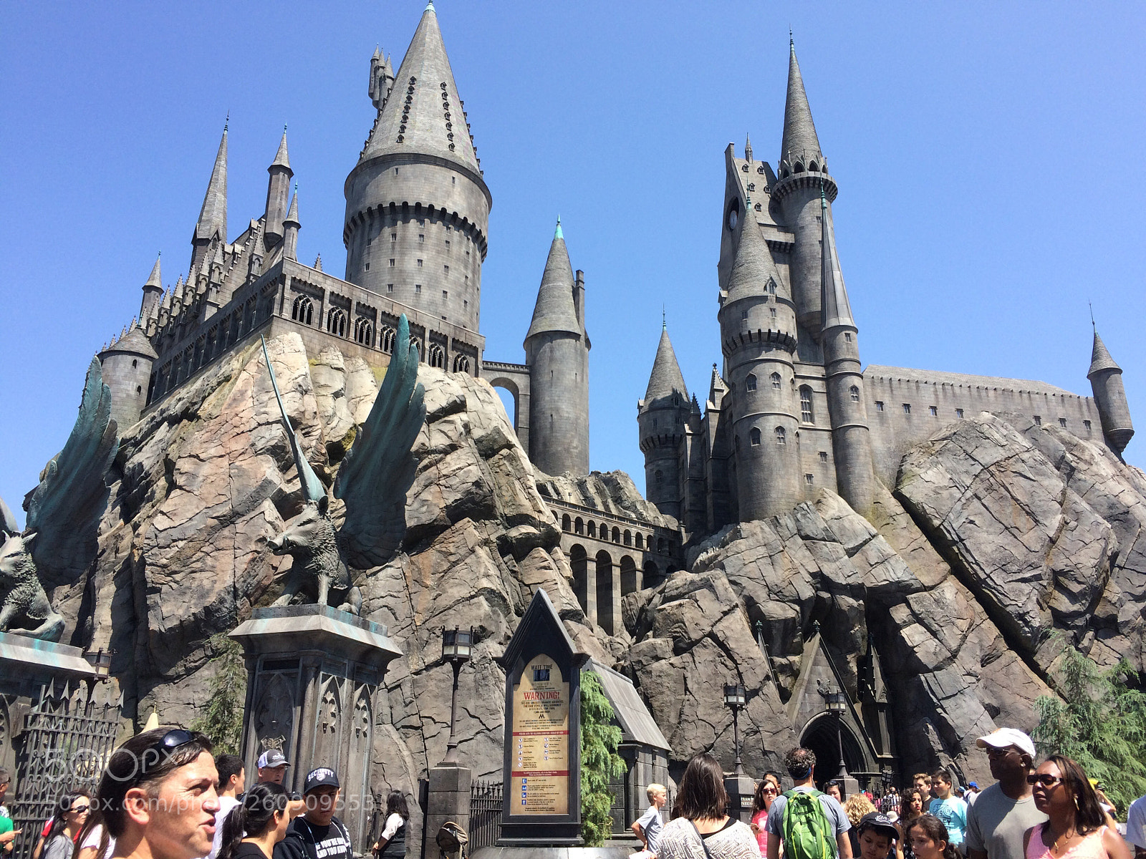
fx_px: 960
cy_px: 430
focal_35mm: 29
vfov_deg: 48.2
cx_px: 573
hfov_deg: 61.7
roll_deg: +1.8
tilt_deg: +21.8
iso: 32
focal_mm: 4.15
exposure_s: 1/1208
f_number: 2.2
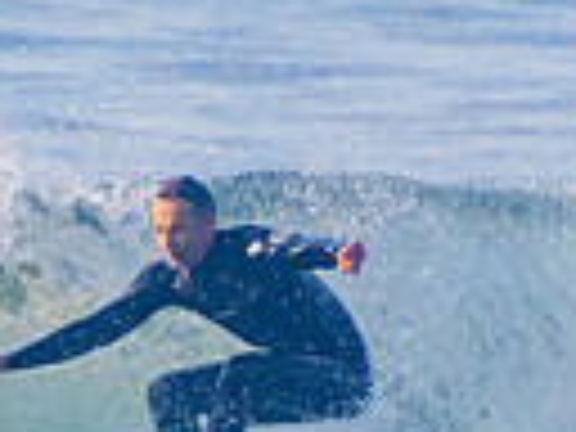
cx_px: 72
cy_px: 574
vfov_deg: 0.5
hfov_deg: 0.7
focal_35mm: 2706
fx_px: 45027
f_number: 5.6
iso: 400
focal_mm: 400
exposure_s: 1/1250
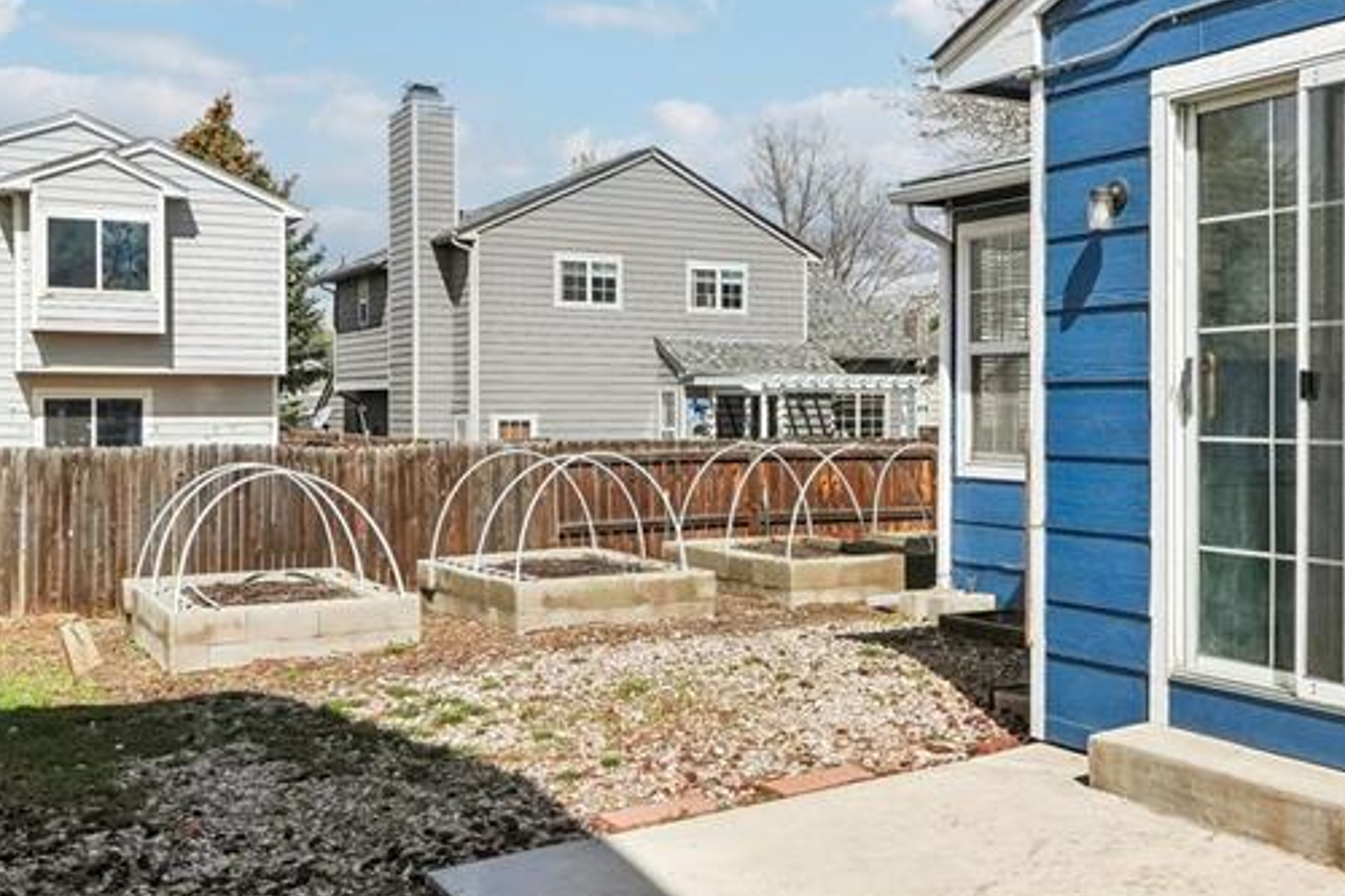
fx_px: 1550
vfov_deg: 32.0
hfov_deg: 45.9
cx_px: 933
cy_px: 304
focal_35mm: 42
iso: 640
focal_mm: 13.5
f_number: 9
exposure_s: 1/2500
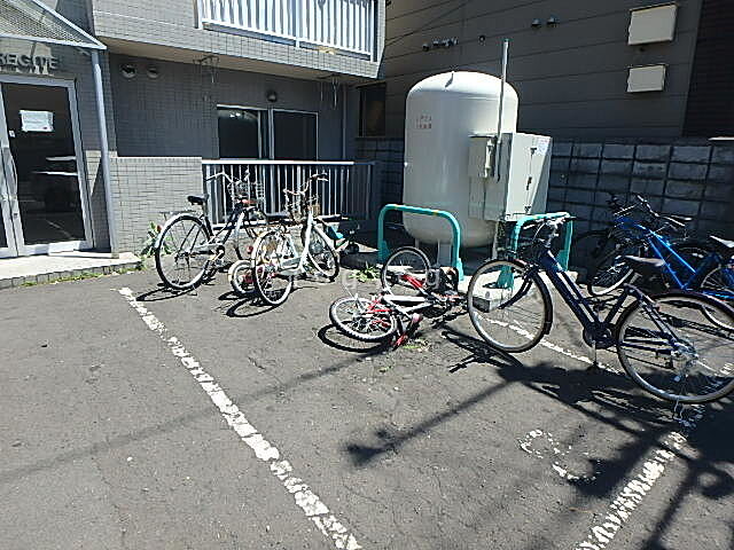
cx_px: 367
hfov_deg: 79.0
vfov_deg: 63.4
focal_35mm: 21
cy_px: 275
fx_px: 445
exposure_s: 1/800
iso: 125
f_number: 3.5
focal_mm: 3.7
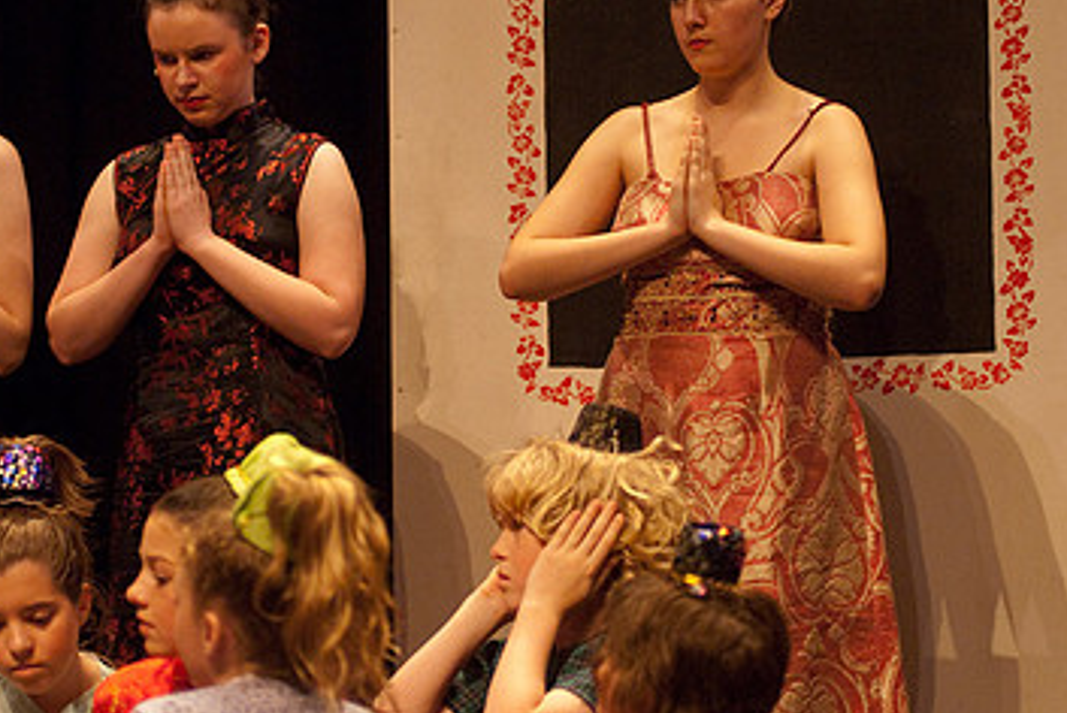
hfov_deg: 10.4
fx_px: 5843
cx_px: 444
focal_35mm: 197
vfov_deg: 7.0
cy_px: 196
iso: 1000
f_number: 2.8
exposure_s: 1/160
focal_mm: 80
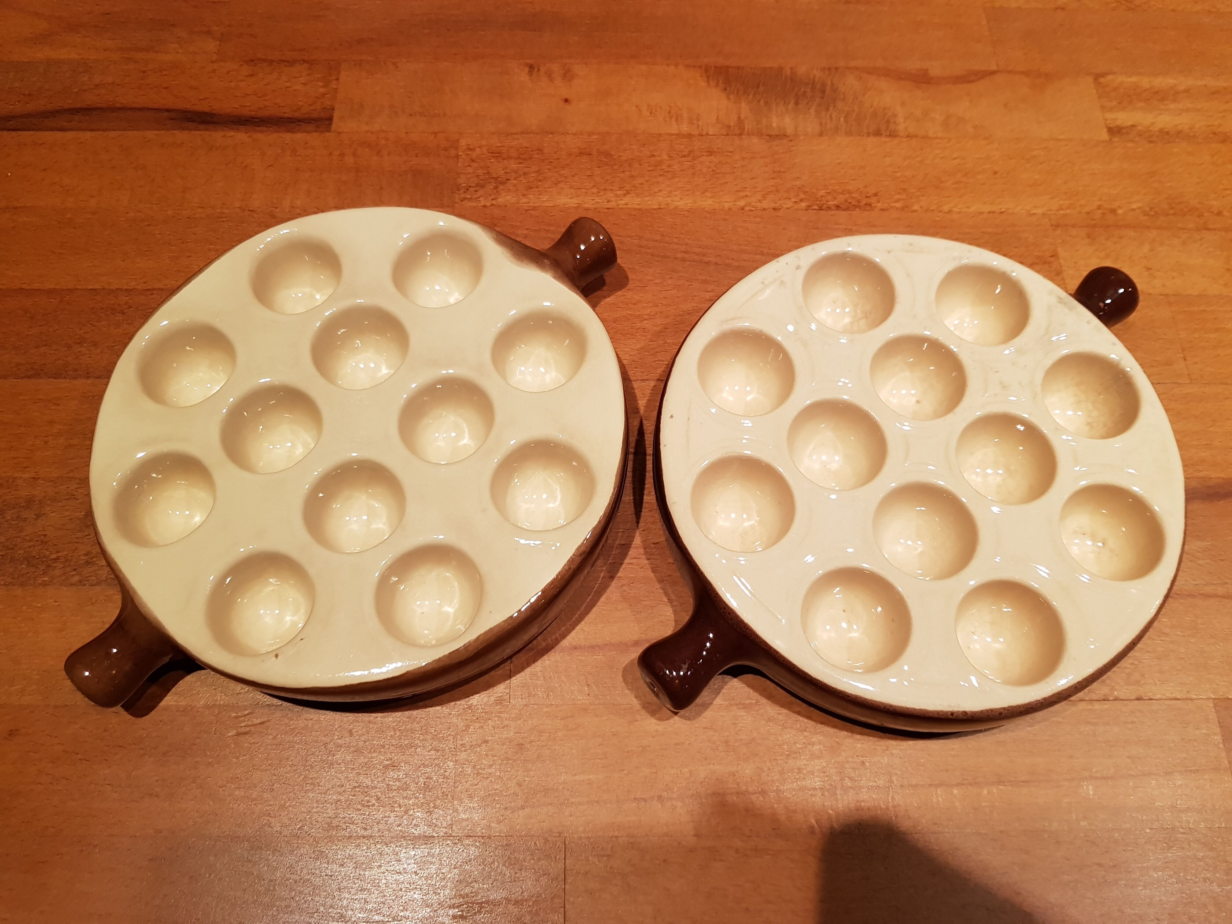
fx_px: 925
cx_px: 616
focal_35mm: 26
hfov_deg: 67.3
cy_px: 462
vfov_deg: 53.1
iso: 160
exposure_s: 1/33
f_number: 1.7
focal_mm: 4.2
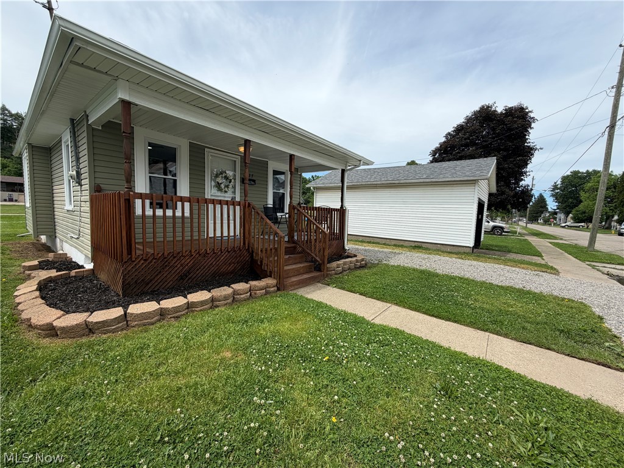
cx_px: 312
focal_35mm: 14
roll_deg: -2.1
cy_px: 234
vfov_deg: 85.7
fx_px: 252
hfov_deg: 102.1
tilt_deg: -5.9
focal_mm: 2.22
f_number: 2.2
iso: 20
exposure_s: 1/770
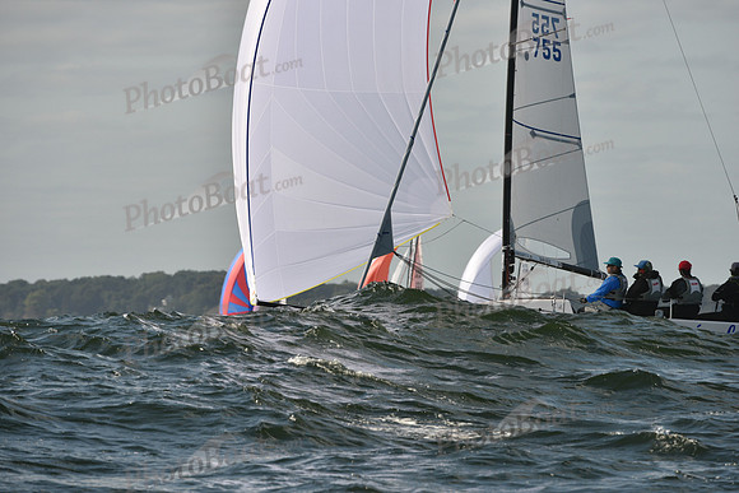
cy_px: 246
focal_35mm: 400
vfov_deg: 3.4
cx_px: 370
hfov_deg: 5.2
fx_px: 8213
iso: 320
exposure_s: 1/1250
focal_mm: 400
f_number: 9
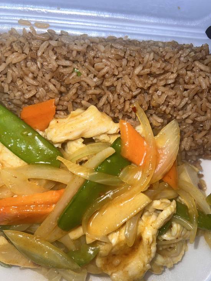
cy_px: 140
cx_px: 106
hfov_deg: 53.1
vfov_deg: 67.3
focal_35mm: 26
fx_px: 211
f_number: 1.5
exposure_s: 1/74
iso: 32
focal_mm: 5.7
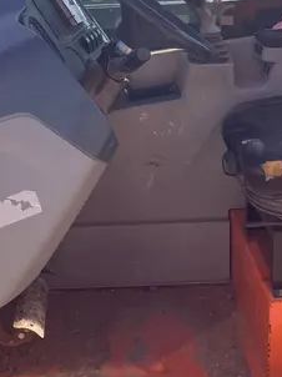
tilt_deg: -10.5
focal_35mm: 68
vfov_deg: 27.8
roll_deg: -0.5
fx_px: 740
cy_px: 58
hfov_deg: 21.5
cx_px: 193
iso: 32
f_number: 1.8
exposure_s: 1/923
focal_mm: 3.99
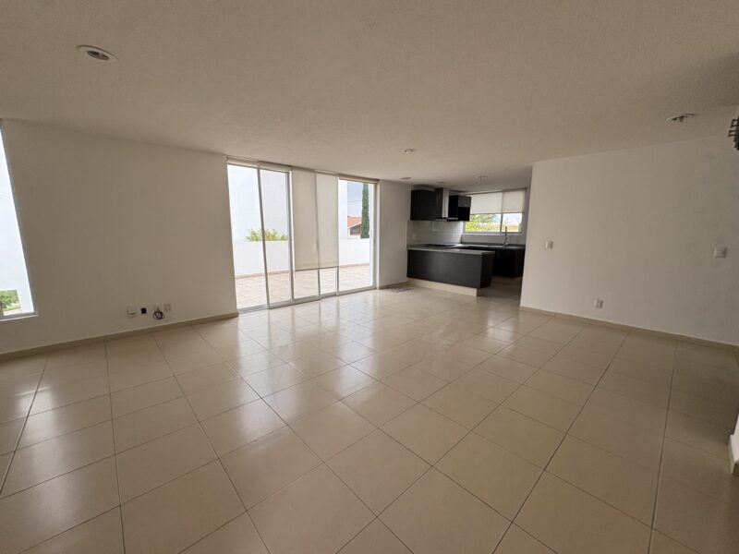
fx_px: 299
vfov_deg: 85.7
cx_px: 370
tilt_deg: -8.3
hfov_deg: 102.1
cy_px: 277
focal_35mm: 14
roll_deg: -0.5
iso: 40
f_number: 2.2
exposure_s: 1/277
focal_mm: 2.22
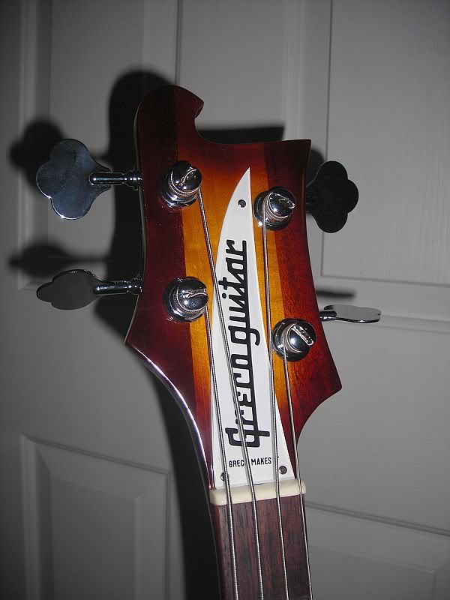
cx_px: 225
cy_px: 300
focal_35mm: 38
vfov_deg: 49.0
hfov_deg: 37.7
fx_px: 659
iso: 50
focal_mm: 6.3
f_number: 6.4
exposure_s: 1/60.1
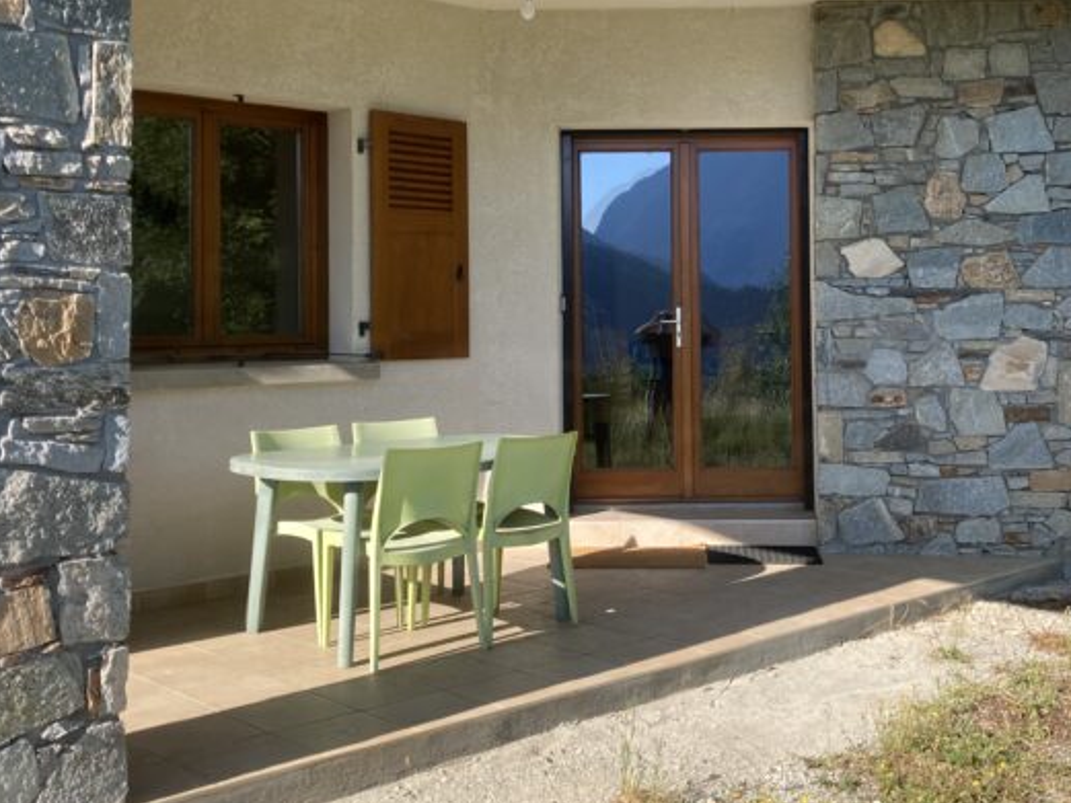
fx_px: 1331
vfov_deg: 33.4
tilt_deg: +1.1
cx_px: 676
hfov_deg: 43.5
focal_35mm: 43
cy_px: 283
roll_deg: +0.0
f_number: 1.8
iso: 20
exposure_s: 1/558
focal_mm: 3.99
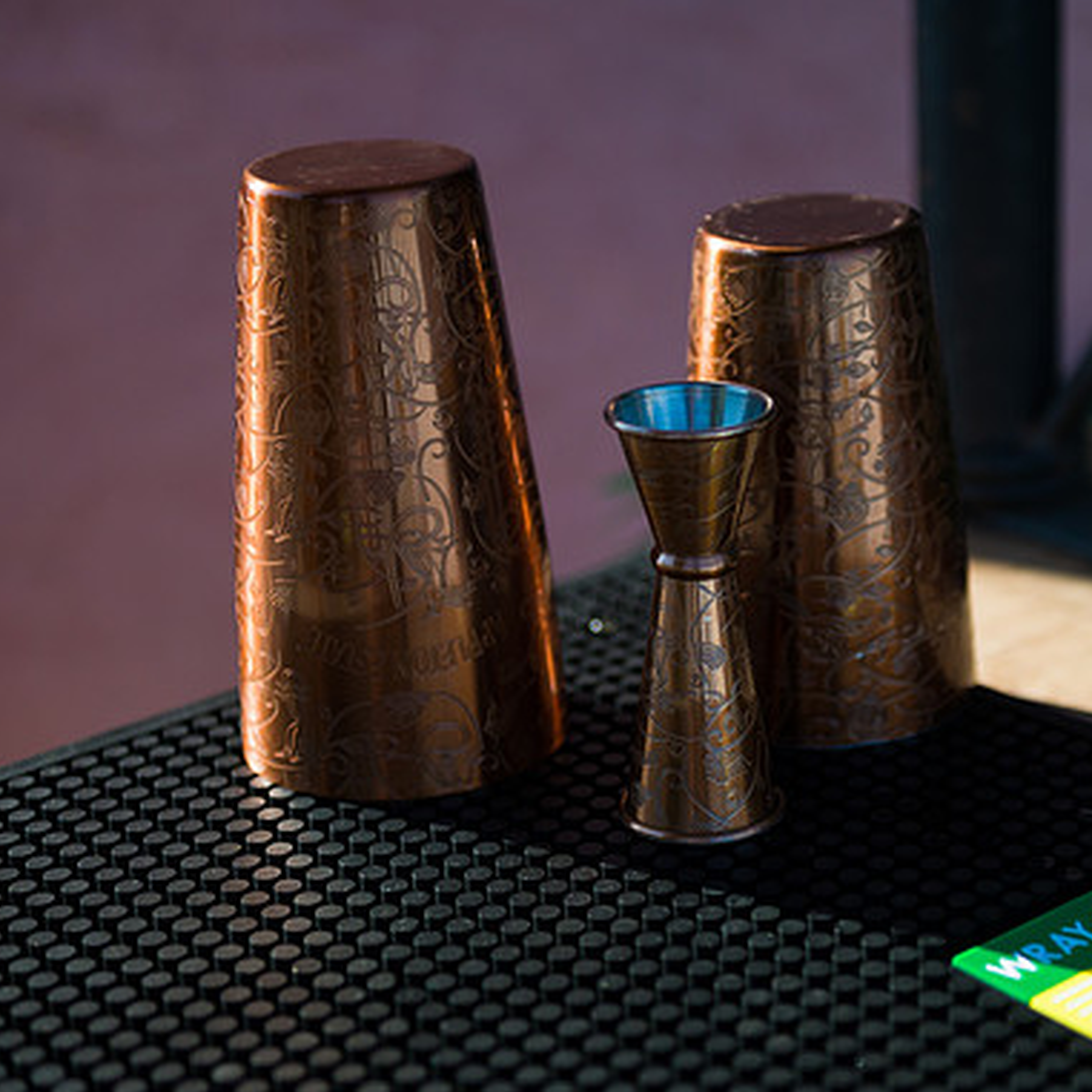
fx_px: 2677
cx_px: 762
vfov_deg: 23.1
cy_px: 550
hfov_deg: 22.9
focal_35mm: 75
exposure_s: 1/8000
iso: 1000
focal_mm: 58
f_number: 3.2
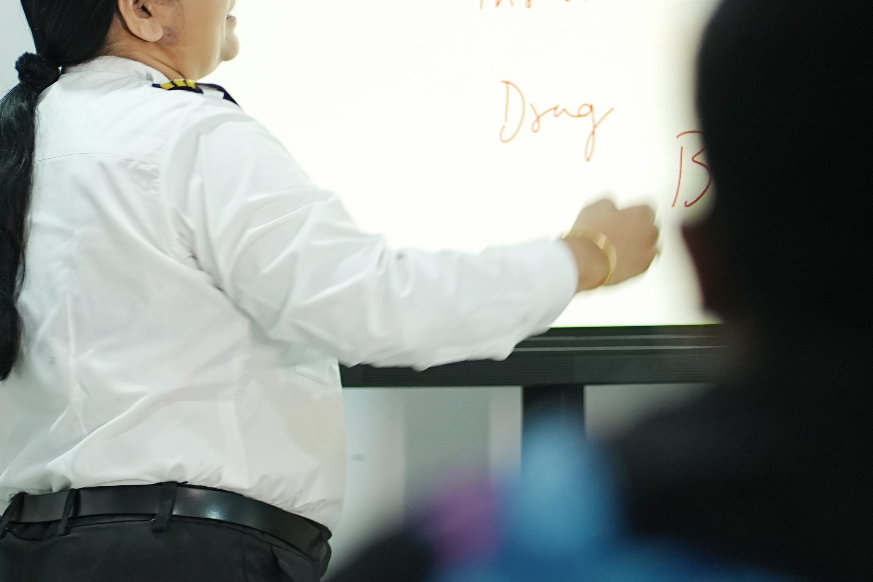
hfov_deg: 9.2
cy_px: 204
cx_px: 258
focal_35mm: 224
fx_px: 5432
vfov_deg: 6.1
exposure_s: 1/200
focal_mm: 85
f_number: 1.8
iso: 1000
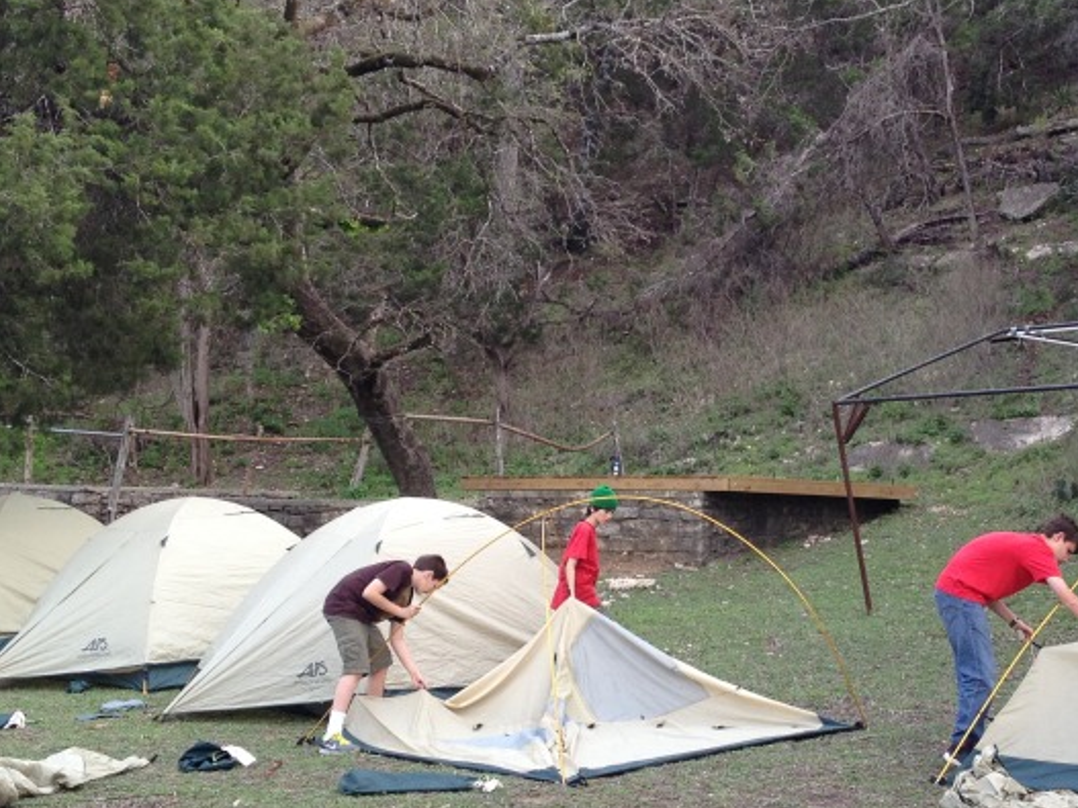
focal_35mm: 68
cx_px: 718
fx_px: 2117
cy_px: 466
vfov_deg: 21.6
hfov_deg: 28.4
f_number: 2.4
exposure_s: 1/135
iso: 50
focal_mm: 4.28
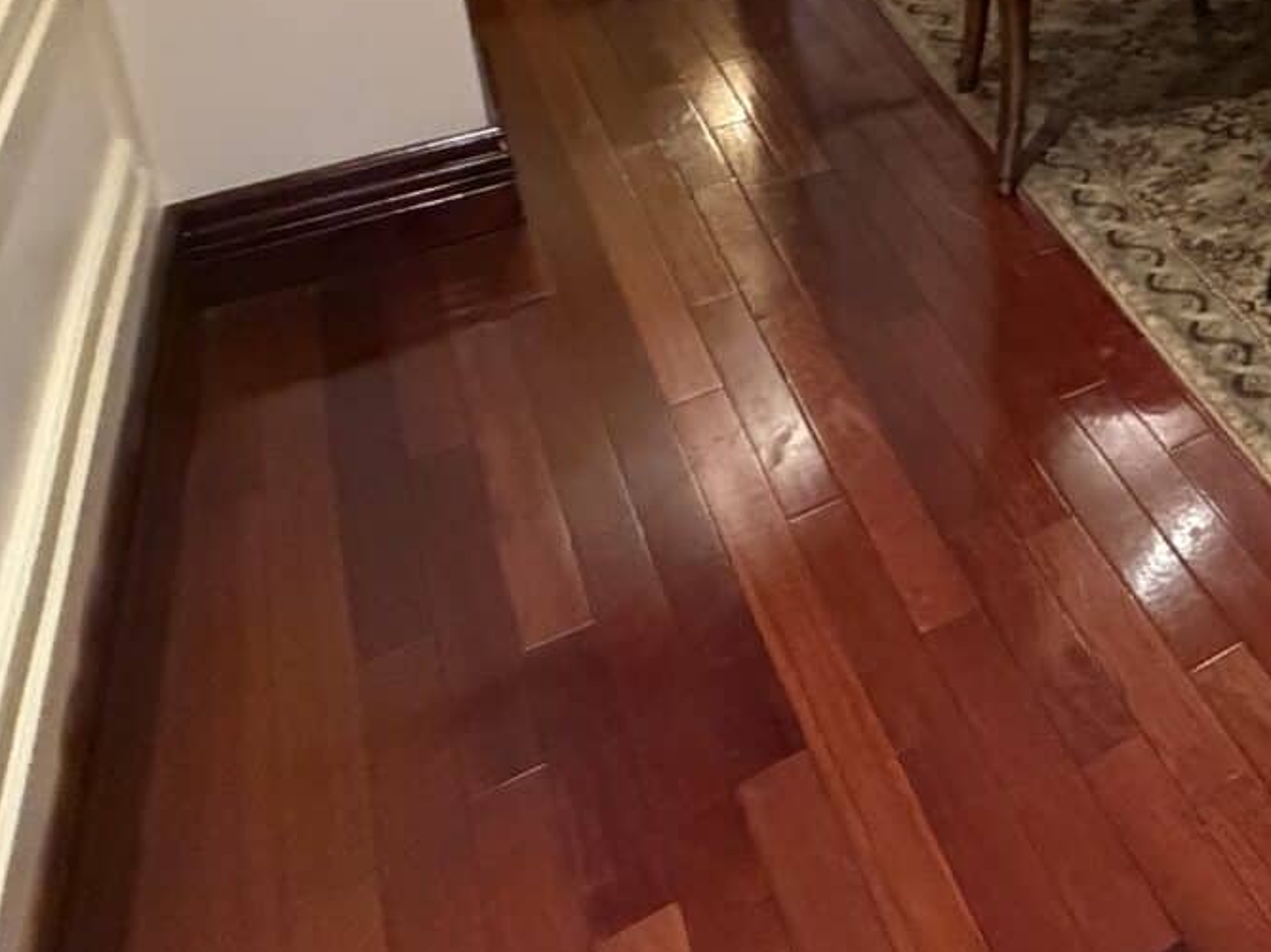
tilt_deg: -13.4
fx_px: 1579
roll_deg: -0.1
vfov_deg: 27.8
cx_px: 1791
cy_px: -288
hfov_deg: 30.4
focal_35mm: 43
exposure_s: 1/60
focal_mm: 2.22
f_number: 2.2
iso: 800
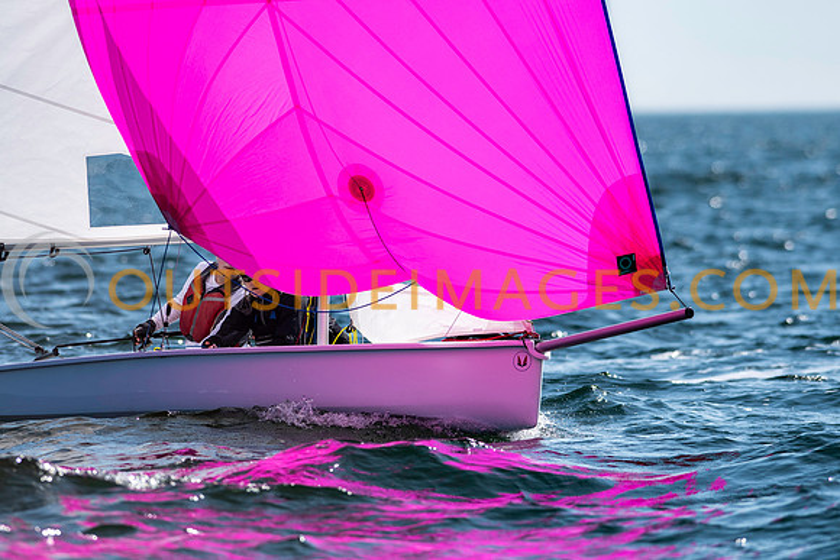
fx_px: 11244
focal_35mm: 482
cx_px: 420
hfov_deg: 4.3
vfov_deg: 2.9
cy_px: 280
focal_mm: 300
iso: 200
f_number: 5
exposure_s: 1/4000
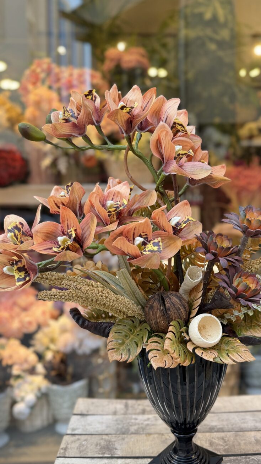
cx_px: 162
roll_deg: +0.5
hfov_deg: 36.5
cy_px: 255
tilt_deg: -6.3
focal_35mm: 32
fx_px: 394
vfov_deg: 60.9
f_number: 1.78
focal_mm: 6.76
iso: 100
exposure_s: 1/182
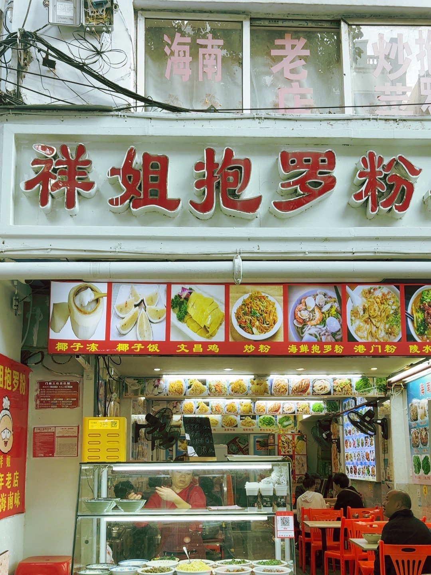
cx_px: 216
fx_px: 979
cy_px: 288
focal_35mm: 59
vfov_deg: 32.7
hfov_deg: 24.8
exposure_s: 1/171
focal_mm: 5.7
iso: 40
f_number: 1.5
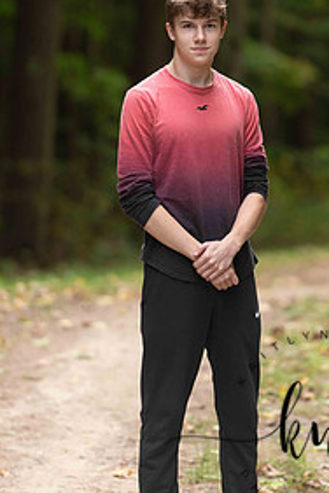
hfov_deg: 4.3
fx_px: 4373
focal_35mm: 319
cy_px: 143
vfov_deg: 6.5
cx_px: 215
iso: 500
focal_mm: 200
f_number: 2.8
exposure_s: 1/320
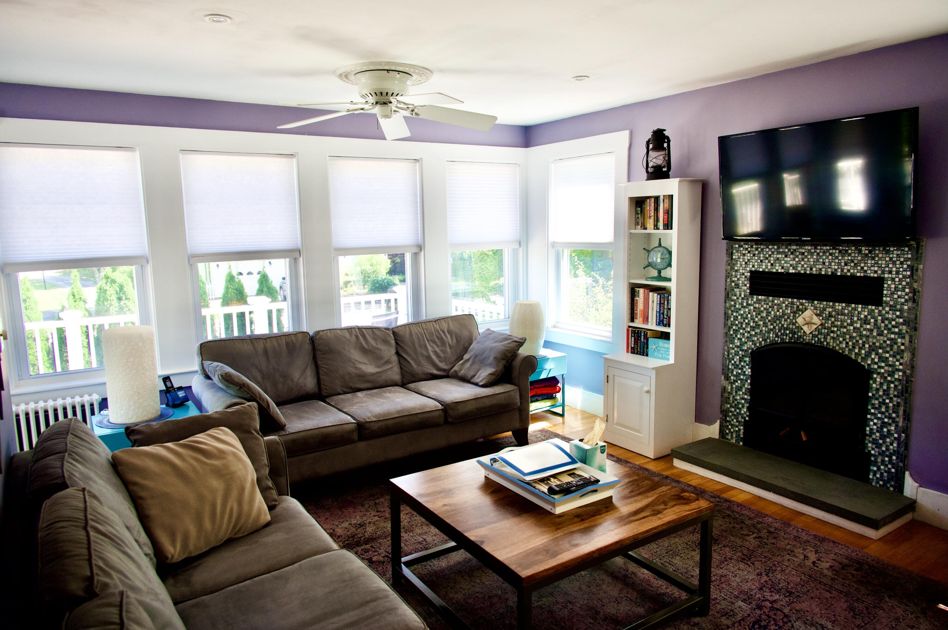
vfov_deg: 53.1
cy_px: 315
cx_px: 474
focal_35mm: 24
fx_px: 631
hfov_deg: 73.8
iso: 320
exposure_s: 1/250
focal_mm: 24
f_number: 4
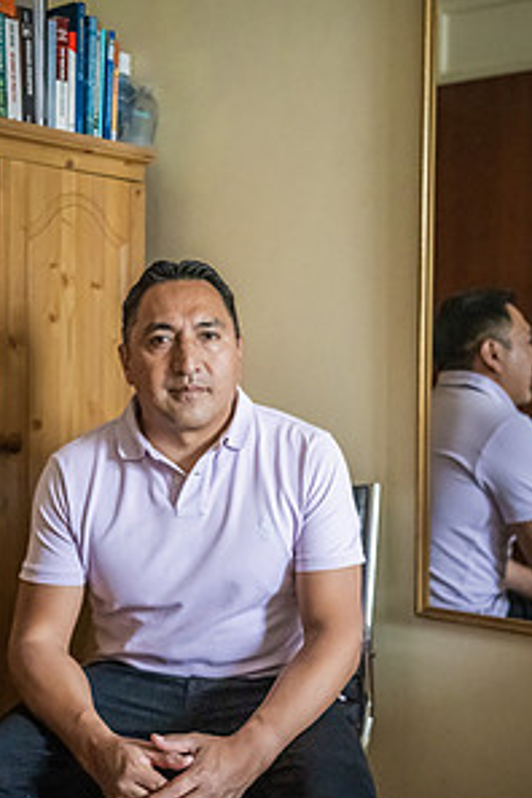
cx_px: 226
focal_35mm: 53
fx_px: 1175
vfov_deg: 37.5
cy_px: 411
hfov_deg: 25.5
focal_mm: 35
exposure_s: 1/2000
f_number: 2
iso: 10000
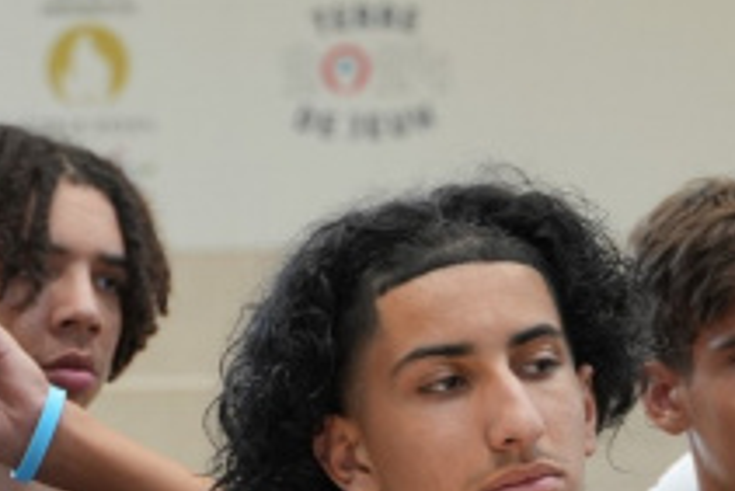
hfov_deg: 8.8
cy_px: 622
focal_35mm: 233
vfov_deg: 5.9
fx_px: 4758
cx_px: 728
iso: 500
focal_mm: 41
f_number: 2.8
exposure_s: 1/200
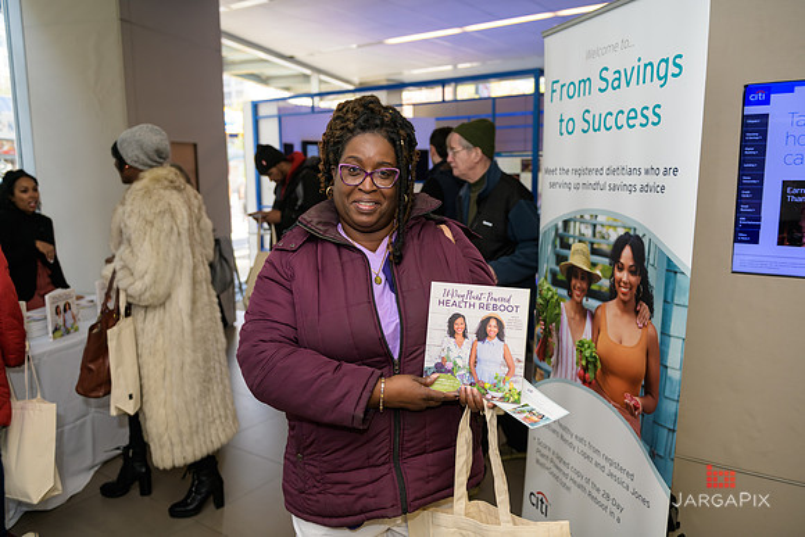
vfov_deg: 46.4
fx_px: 626
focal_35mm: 28
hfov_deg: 65.5
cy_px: 268
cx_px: 402
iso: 200
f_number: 3.2
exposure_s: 1/125
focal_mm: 28
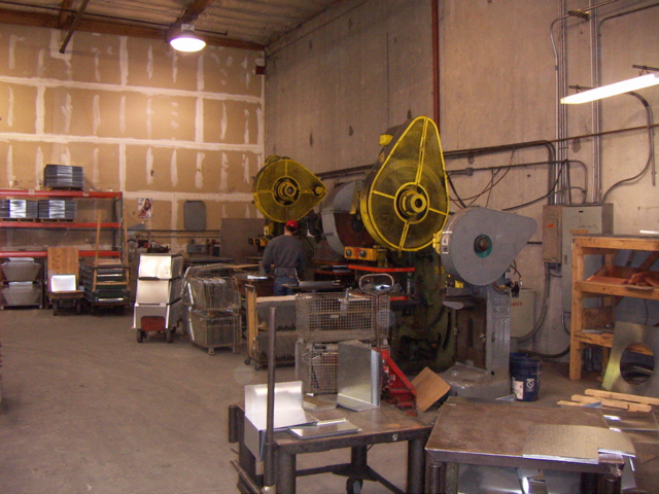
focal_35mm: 36
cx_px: 330
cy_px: 247
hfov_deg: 51.4
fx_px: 685
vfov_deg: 39.7
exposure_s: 1/50
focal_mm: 4.7
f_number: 2.8
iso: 200
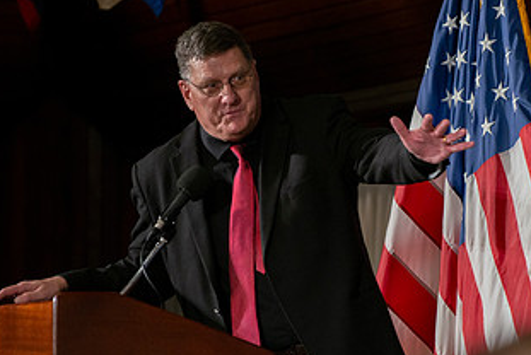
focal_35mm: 373
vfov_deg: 3.7
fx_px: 5507
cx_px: 389
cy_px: 216
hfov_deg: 5.5
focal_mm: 200
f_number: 3.5
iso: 1000
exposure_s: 1/200
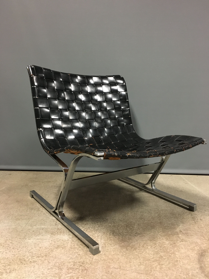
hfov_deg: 48.2
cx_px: 104
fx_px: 233
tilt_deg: -11.2
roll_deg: -1.1
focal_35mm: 29
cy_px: 140
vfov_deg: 61.7
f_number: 2.2
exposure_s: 1/17
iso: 250
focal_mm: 4.15
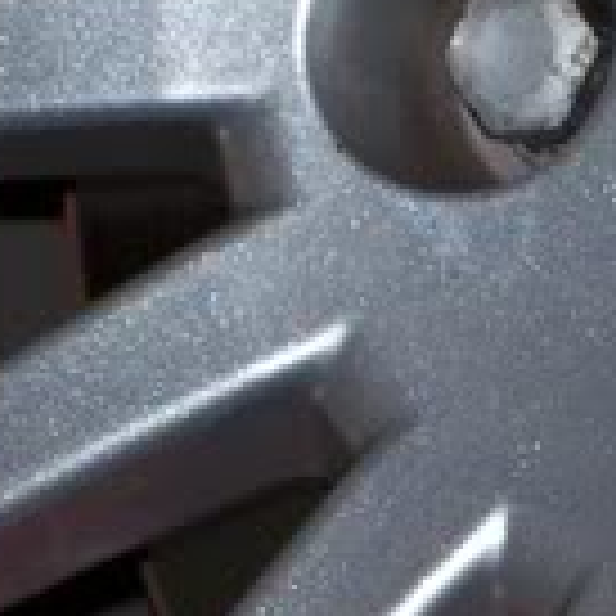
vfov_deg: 3.9
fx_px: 8979
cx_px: 1012
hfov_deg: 3.9
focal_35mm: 446
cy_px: 670
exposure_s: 1/128
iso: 80
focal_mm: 18
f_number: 4.8
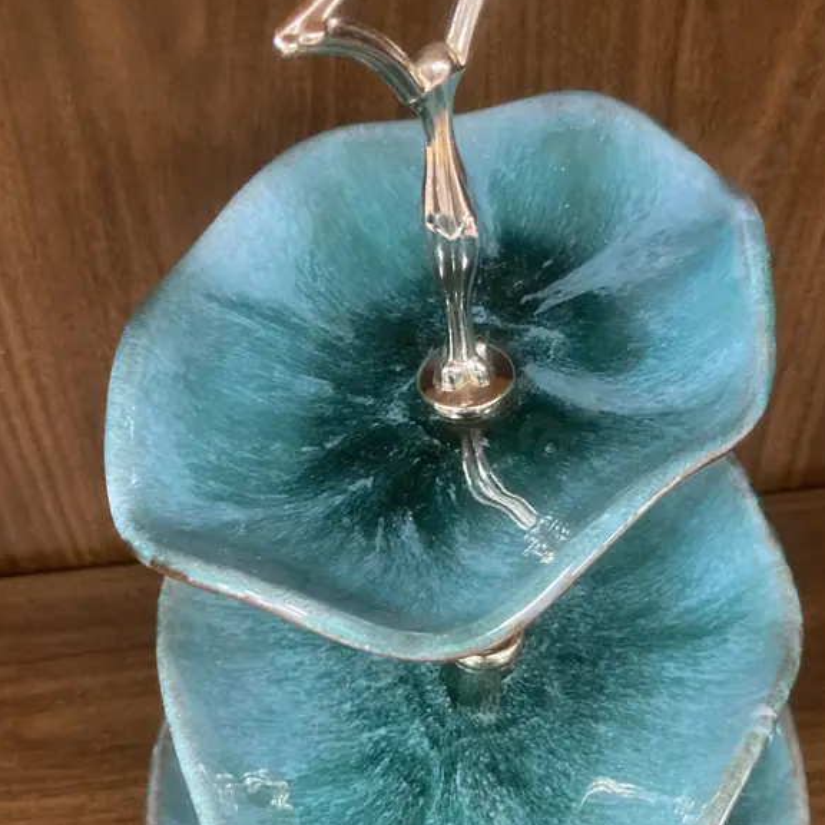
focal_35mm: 44
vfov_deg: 38.2
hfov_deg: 38.2
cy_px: 497
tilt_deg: -46.9
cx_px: 501
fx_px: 1186
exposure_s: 1/25
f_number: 1.8
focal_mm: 3.99
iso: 320
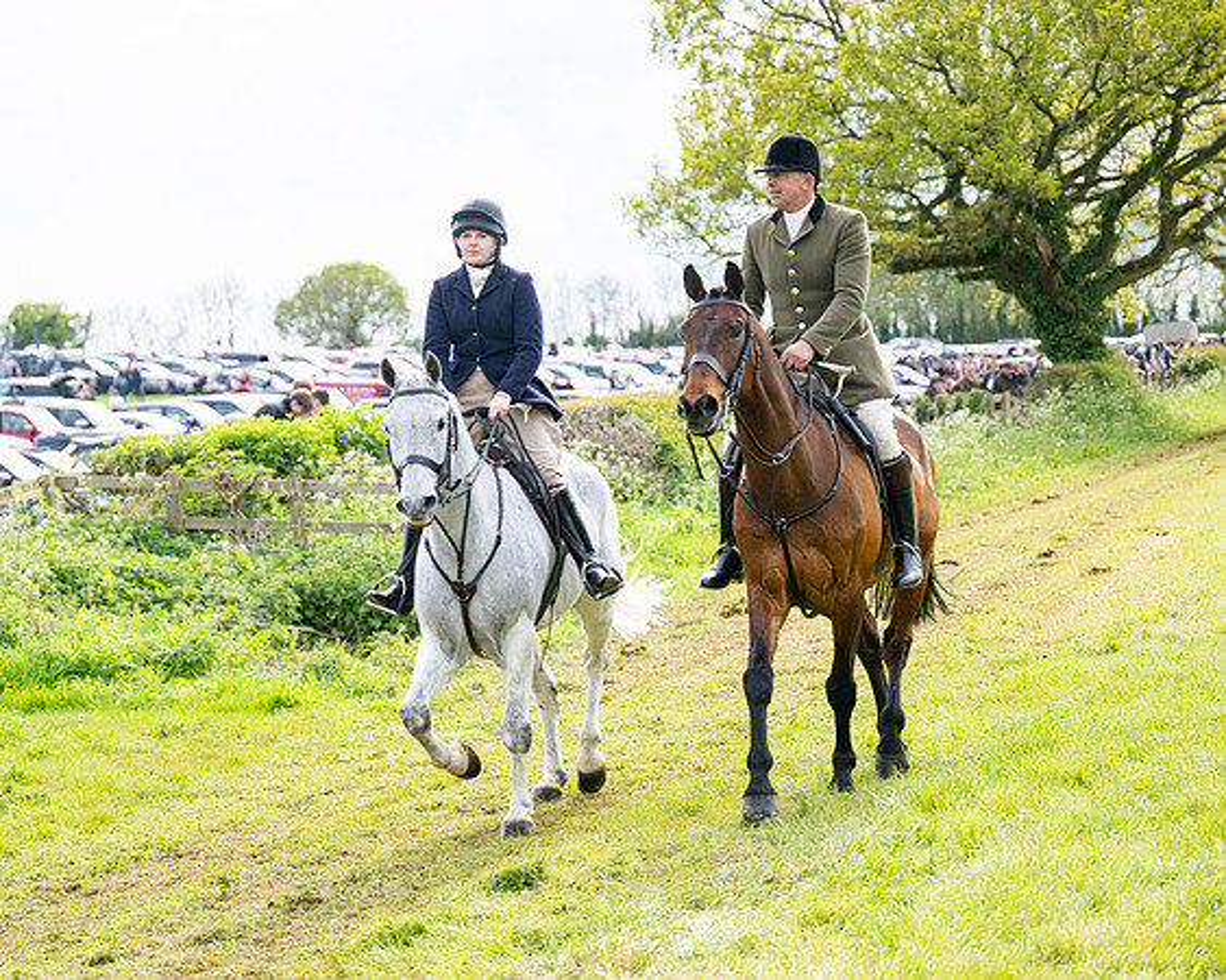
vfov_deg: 13.8
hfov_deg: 17.2
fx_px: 4046
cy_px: 490
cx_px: 490
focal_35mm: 112
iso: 400
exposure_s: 1/2000
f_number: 4
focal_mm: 99
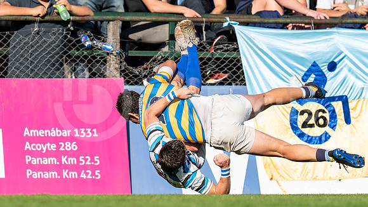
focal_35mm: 847
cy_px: 85
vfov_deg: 1.4
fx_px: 8262
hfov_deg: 2.6
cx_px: 80
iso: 100
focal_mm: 400
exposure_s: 1/1250
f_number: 2.8
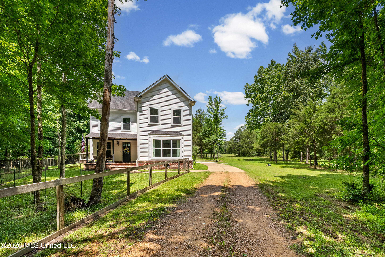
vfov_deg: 73.8
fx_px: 171
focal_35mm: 16
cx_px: 192
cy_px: 128
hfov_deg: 96.7
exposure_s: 1/320
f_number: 9
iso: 800
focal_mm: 16
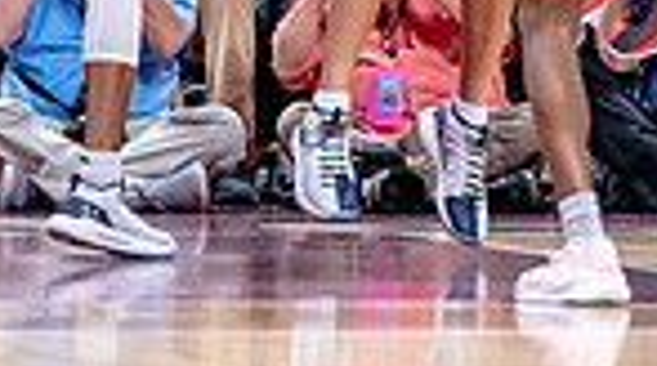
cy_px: -458
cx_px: 532
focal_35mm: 829
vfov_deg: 1.5
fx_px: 14413
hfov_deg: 2.6
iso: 2500
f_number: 2.8
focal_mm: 200
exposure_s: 1/1000
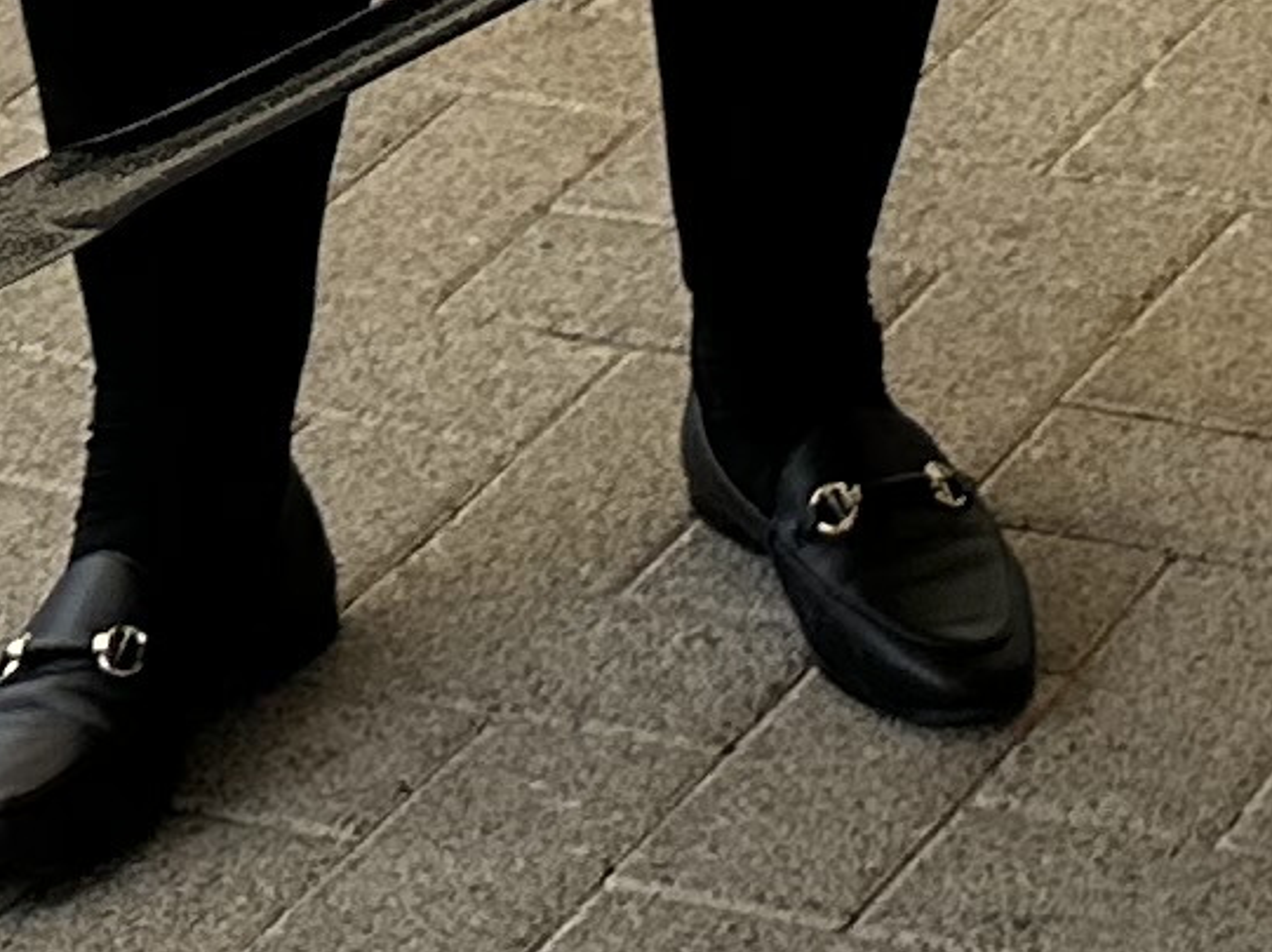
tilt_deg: +0.0
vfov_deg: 7.1
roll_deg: +0.1
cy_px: -2282
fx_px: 6573
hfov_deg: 10.8
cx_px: 1653
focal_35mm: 179
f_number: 1.78
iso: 80
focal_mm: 6.86
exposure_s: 1/1433
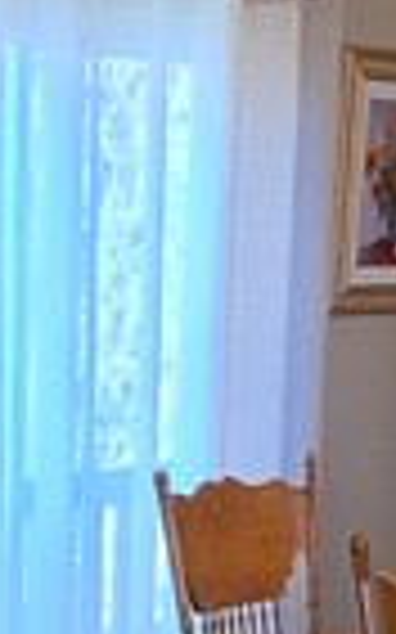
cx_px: -63
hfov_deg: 12.8
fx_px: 1729
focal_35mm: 100
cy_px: 818
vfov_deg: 19.3
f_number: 2.2
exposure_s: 1/60
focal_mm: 1.7
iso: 50
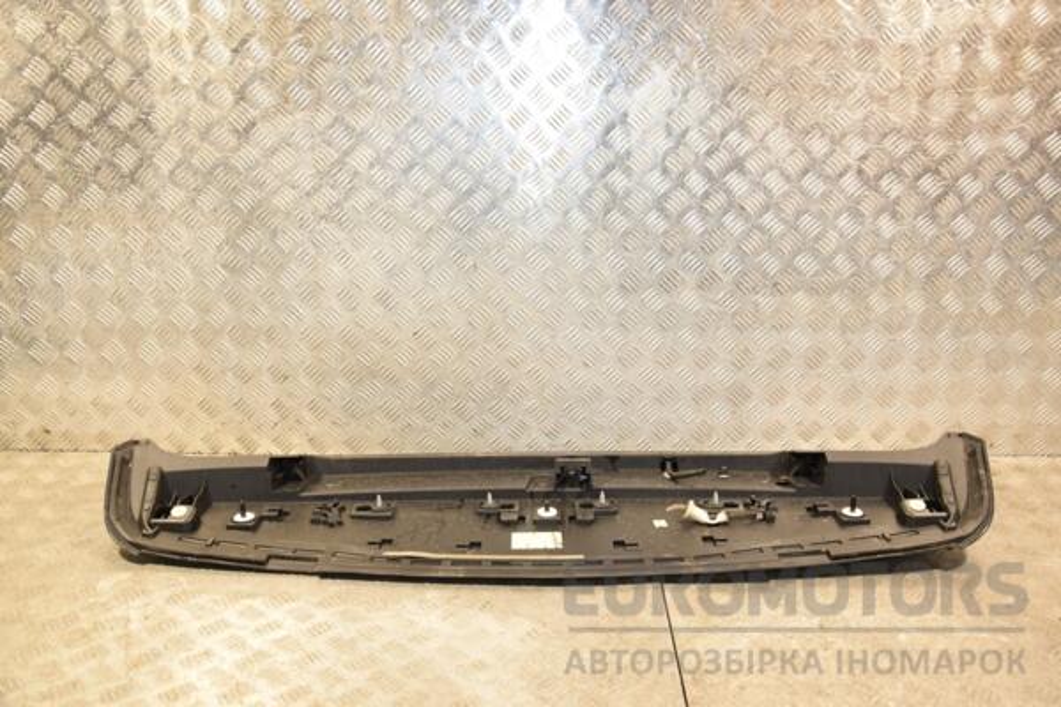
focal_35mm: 32
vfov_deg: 41.7
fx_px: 928
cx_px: 530
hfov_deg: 59.5
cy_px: 354
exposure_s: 1/160
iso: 800
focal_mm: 21
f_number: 5
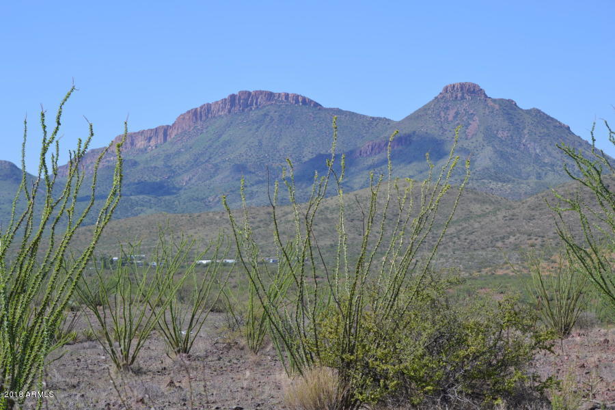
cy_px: 205
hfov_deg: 24.6
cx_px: 308
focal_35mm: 82
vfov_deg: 16.6
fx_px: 1409
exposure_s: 1/250
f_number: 8
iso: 100
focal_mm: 55
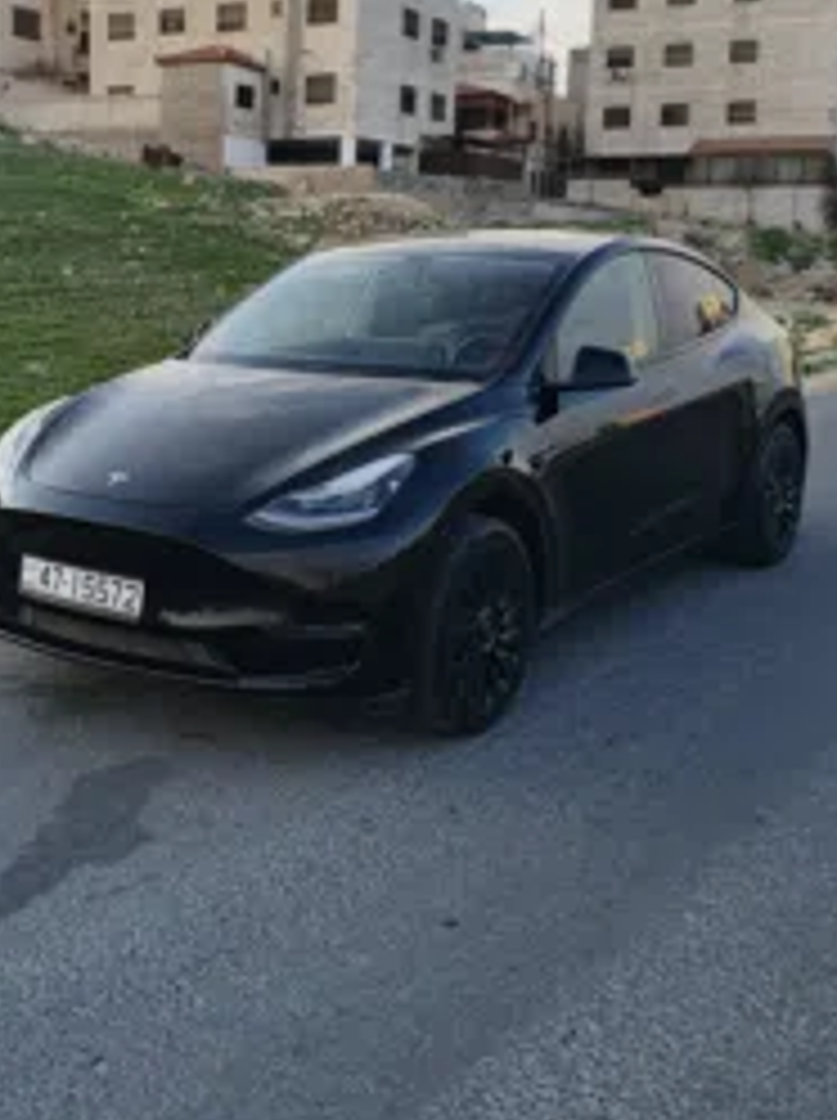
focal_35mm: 37
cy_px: 391
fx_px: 1196
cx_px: 333
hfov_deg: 38.4
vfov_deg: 49.5
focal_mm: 4.09
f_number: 1.6
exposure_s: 1/132
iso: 50
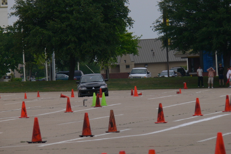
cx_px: 116
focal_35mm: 439
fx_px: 2817
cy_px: 74
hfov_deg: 4.7
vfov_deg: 3.1
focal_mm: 88.8
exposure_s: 1/800
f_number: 5.6
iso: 100
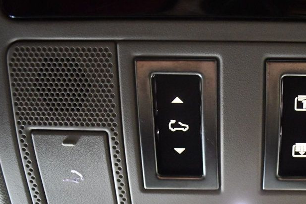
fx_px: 467
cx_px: 254
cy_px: 154
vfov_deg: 24.3
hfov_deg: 34.9
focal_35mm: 55
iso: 9000
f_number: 3.8
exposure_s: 1/60
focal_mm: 22
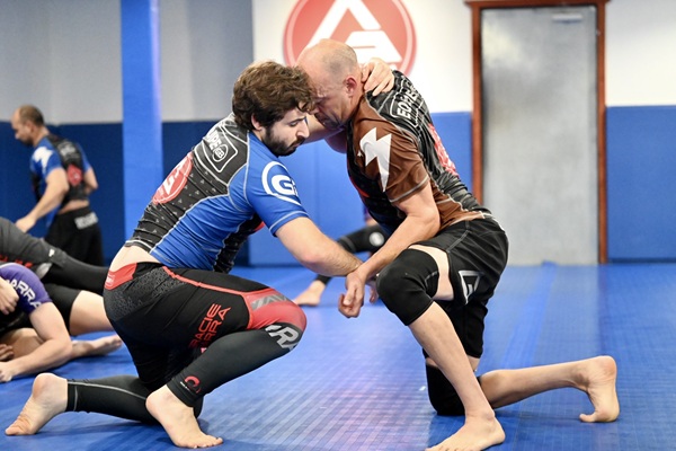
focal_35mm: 78
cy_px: 226
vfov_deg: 17.5
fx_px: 1465
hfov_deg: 26.0
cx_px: 338
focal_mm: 78
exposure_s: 1/500
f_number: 2.8
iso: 16000
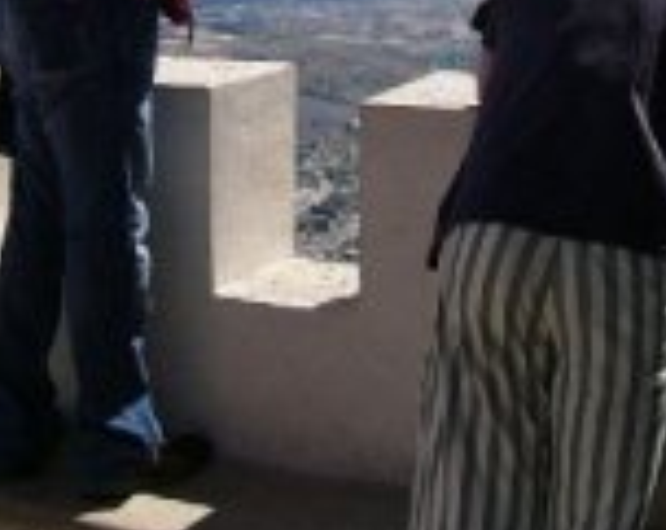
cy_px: -48
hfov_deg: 21.2
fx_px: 1771
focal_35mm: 90
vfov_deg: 16.5
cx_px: 241
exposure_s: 1/250
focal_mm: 5.8
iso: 50
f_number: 8
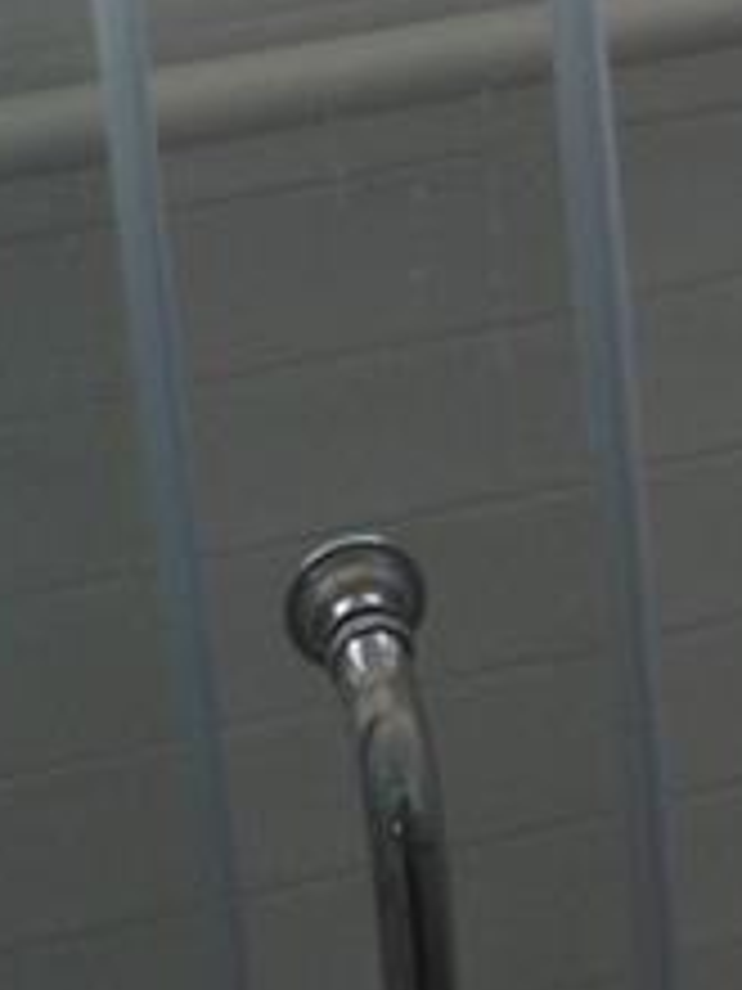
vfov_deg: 12.1
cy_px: -666
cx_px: 1462
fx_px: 4373
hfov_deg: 9.1
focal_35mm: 153
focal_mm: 5
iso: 80
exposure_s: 1/40
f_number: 3.7
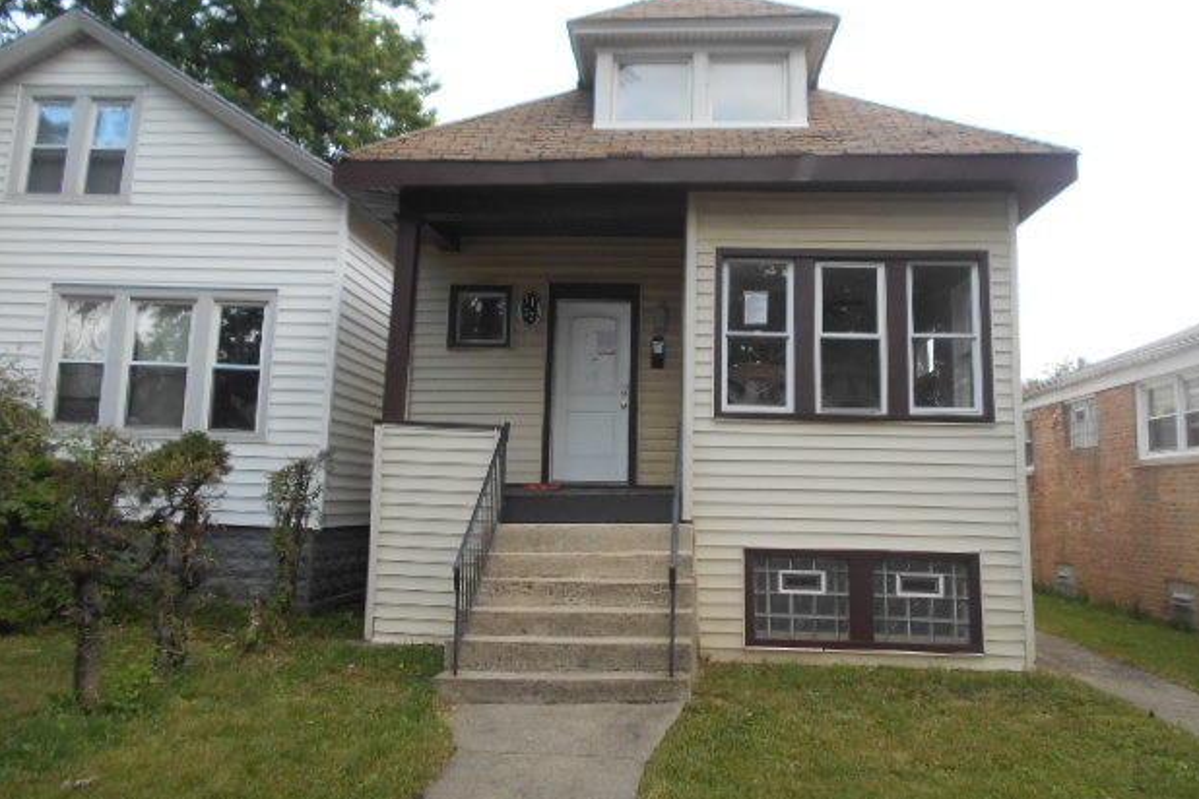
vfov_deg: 46.3
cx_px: 617
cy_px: 347
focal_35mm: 28
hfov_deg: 65.5
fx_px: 932
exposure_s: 1/125
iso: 80
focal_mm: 4.6
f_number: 3.2
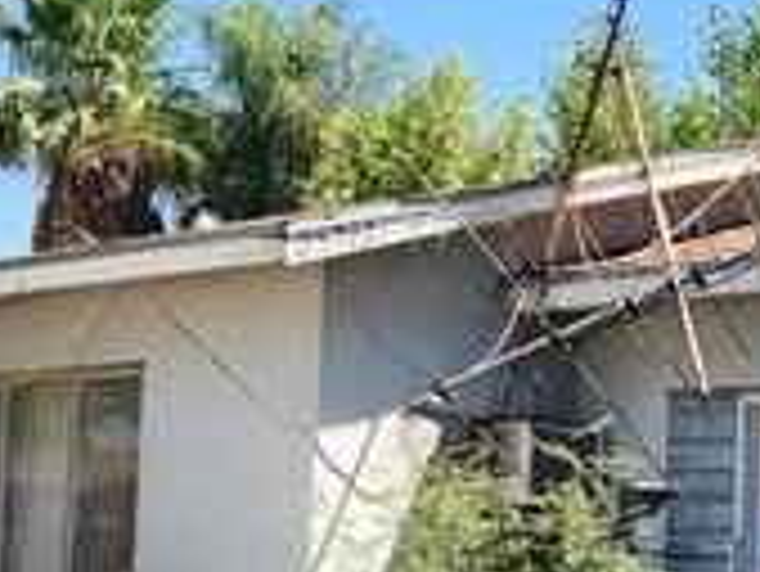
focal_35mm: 87
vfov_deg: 16.9
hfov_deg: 21.7
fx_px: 1911
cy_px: 437
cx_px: 751
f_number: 1.8
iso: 20
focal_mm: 5.4
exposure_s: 1/662
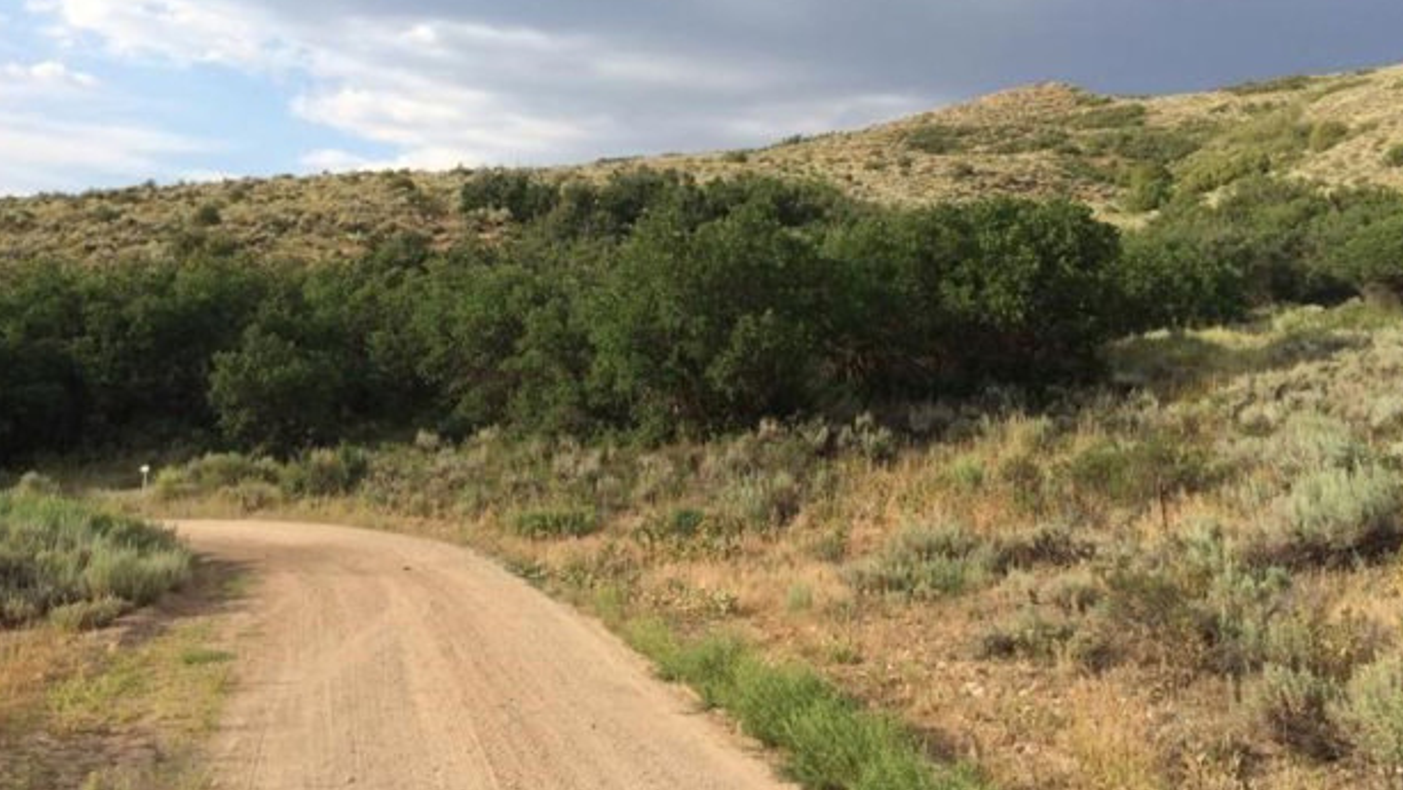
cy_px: 295
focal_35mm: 33
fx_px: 1228
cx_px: 705
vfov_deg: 35.5
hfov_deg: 59.5
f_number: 2.2
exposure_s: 1/1414
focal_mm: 4.15
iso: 32
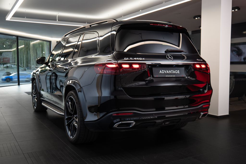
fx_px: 258
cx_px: 130
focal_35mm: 38
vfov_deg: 35.3
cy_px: 85
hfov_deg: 51.0
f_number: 4.5
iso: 640
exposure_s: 1/50
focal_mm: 35
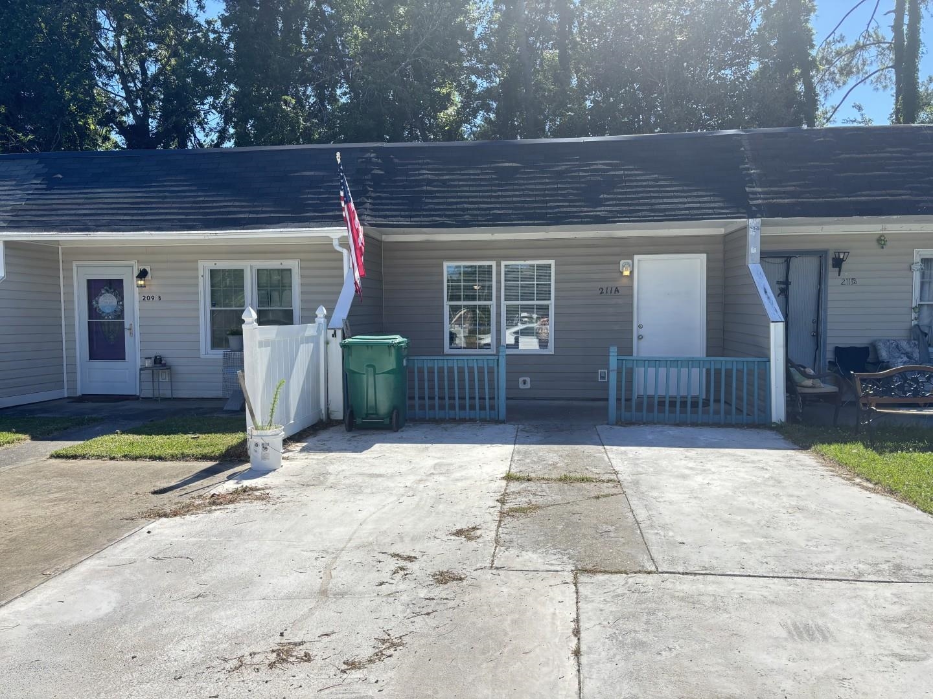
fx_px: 701
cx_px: 466
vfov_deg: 53.1
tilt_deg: -3.5
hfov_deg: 67.3
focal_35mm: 26
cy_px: 350
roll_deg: +0.5
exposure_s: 1/1381
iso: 50
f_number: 1.6
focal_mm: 5.96
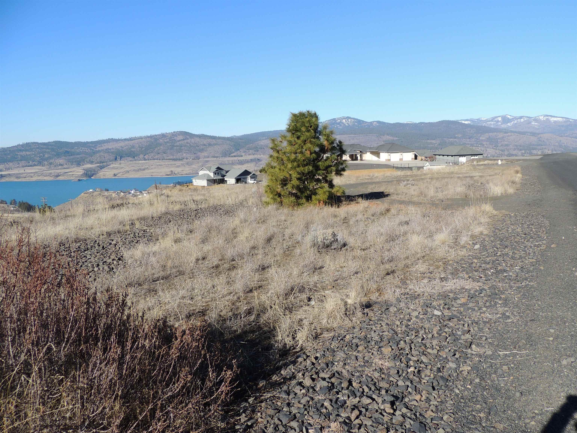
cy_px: 216
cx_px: 288
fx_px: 400
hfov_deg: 71.6
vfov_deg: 56.8
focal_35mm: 24
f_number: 3
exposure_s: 1/1250
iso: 100
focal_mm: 4.3
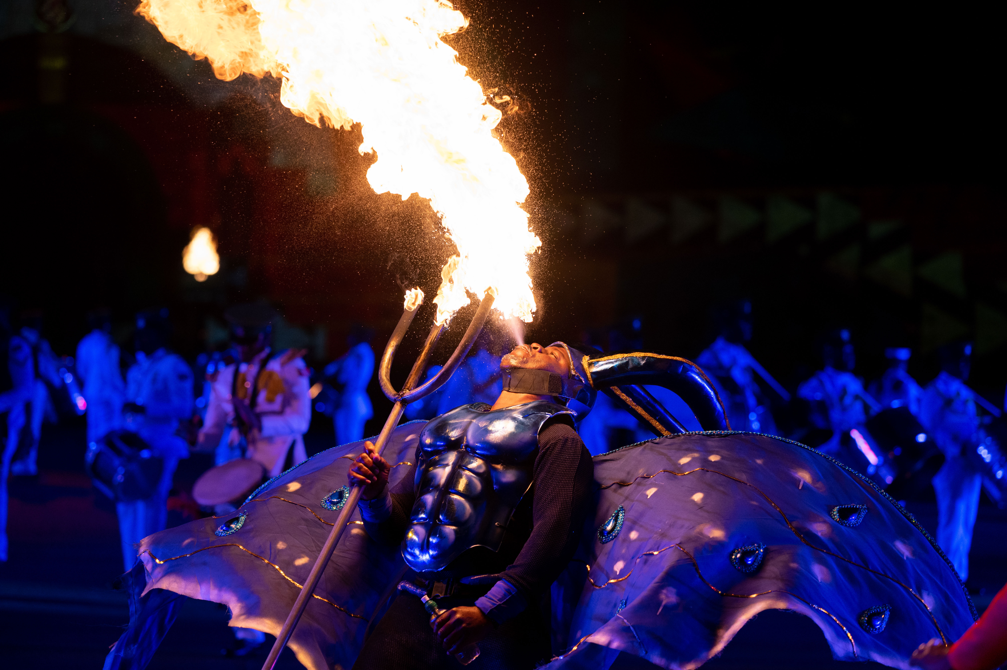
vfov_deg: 7.4
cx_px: 504
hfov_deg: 11.1
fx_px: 5171
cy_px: 335
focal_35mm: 185
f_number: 5
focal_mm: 185
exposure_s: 1/640
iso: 1600
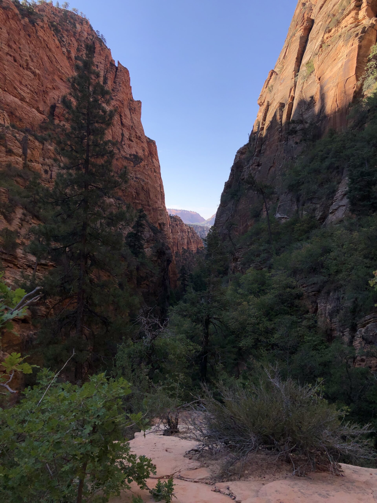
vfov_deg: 63.4
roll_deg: -0.9
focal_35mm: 28
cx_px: 188
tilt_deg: -3.3
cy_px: 252
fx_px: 407
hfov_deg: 49.7
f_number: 1.8
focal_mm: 4
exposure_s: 1/1779
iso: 20
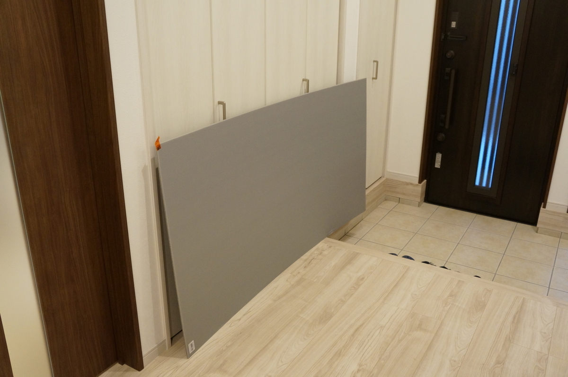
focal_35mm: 32
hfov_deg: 59.5
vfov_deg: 41.6
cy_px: 188
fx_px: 497
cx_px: 284
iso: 1600
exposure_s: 1/60
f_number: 4
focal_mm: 21
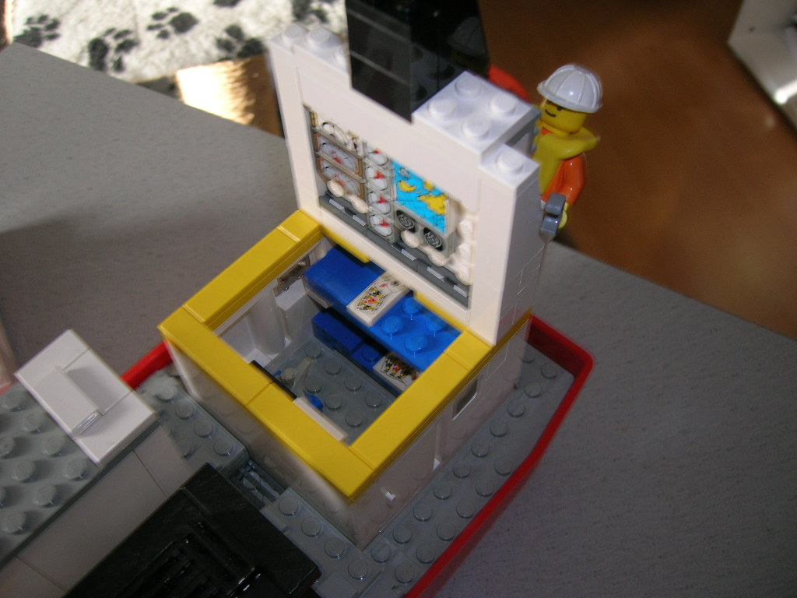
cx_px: 398
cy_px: 299
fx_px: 783
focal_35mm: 34
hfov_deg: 54.0
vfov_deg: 41.8
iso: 50
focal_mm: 5.7
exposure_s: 1/30
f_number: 2.9
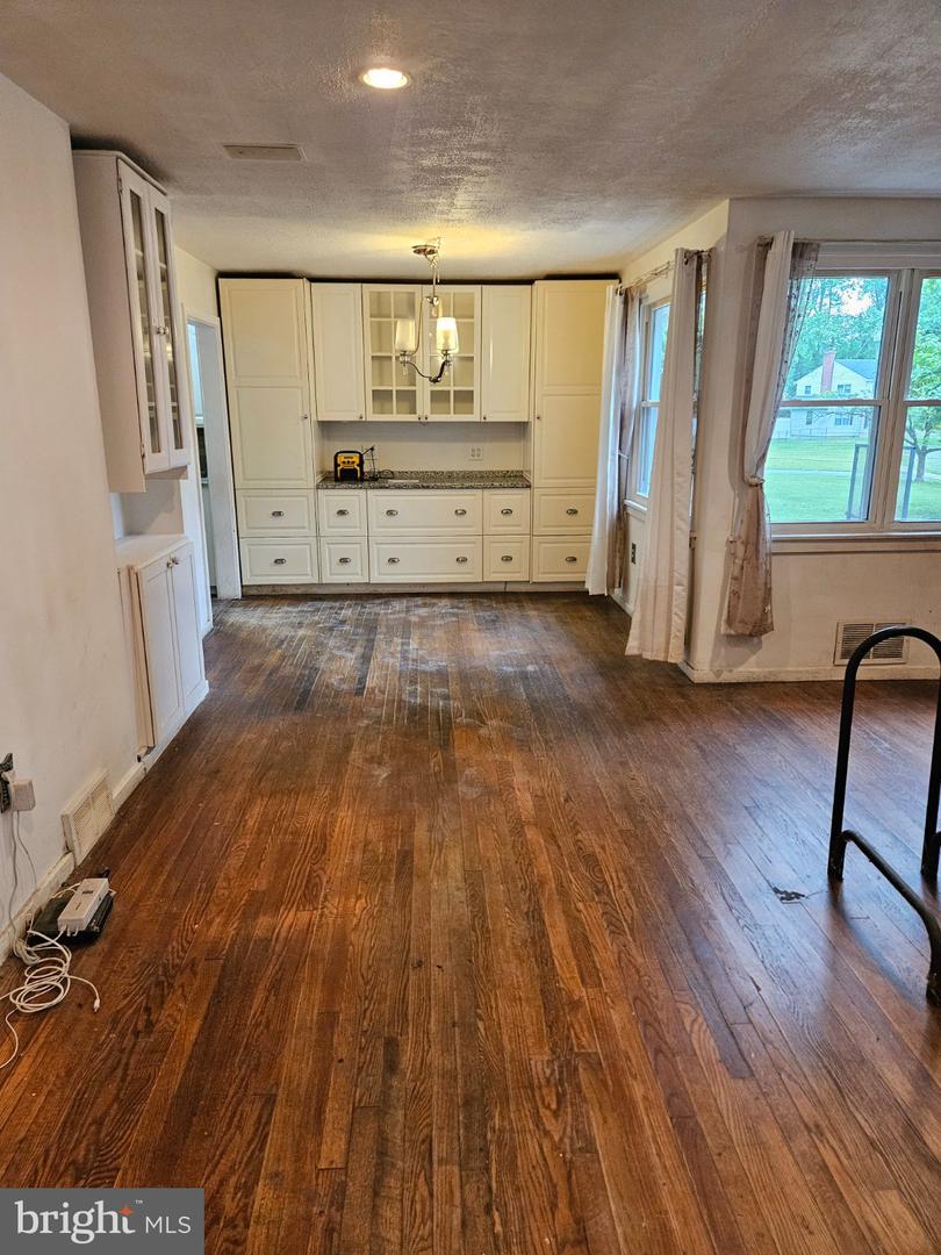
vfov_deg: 73.9
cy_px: 628
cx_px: 470
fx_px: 834
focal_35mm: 23
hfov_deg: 58.9
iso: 640
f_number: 1.8
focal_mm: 5.4
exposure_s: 1/120
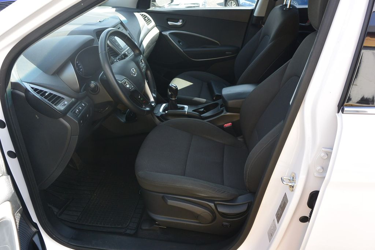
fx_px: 281
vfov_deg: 47.9
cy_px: 125
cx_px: 188
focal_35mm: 27
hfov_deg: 67.4
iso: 160
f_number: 4
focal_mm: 10
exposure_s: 1/200
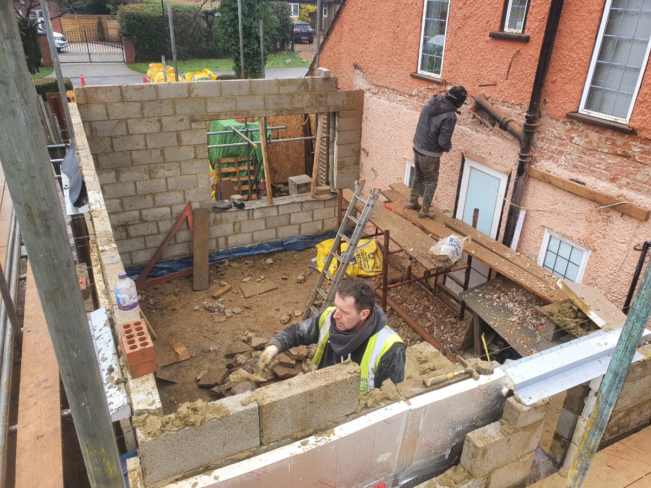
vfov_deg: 53.1
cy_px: 244
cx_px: 326
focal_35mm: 26
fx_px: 489
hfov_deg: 67.3
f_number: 2.4
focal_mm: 4.32
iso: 64
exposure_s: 1/100
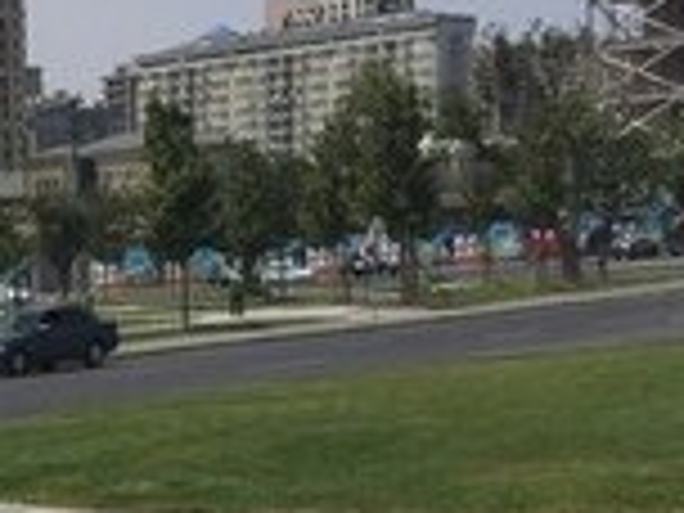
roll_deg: +2.4
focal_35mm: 126
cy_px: 1060
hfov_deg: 15.0
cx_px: -171
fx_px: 2490
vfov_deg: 10.7
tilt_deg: -16.7
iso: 32
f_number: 2.2
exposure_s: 1/5650
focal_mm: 4.15
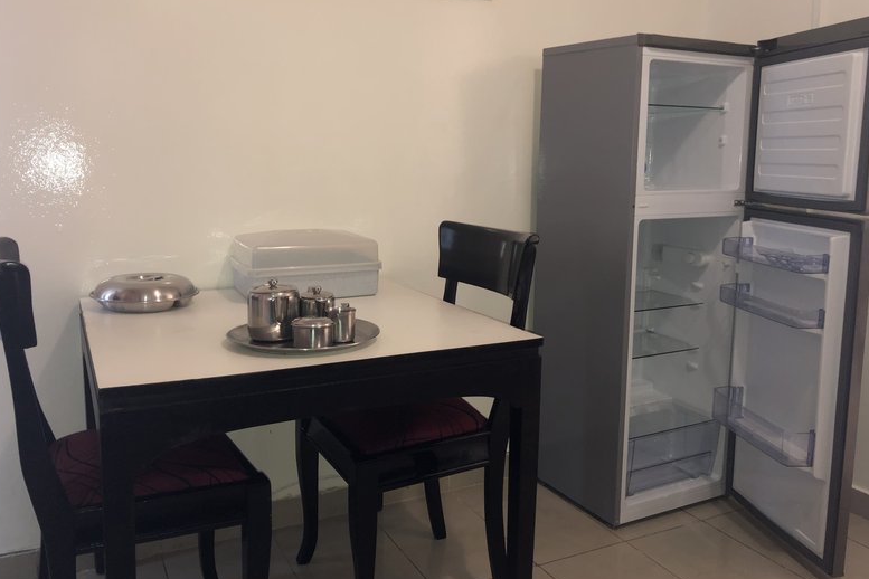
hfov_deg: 61.9
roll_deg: +0.8
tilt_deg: -5.7
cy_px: 258
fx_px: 724
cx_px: 431
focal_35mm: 30
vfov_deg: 43.5
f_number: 1.8
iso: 64
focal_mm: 3.99
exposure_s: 1/10
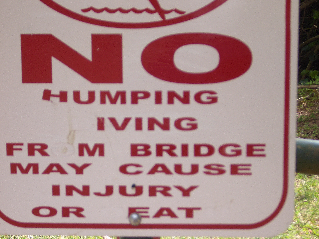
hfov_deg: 18.7
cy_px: 120
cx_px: 160
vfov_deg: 14.1
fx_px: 968
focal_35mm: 105
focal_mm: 17.4
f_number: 4.8
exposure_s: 1/125
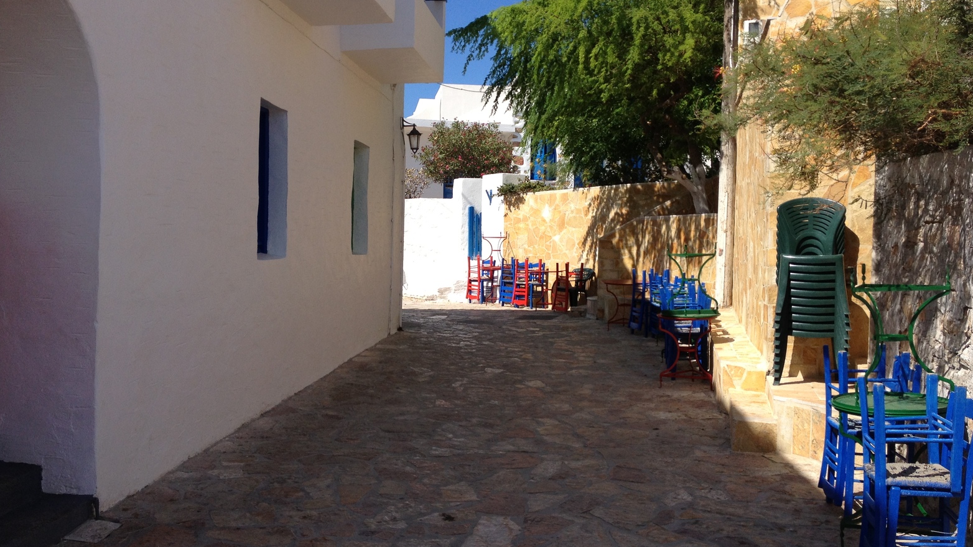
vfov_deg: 30.4
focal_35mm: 39
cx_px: 483
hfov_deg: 51.6
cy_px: 254
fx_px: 1006
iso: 50
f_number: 2.4
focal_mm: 4.28
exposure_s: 1/1842
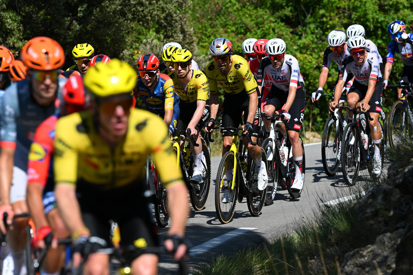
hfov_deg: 6.9
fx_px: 3441
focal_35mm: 300
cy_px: 138
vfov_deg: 4.6
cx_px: 206
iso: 250
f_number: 5
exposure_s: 1/2000
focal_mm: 200
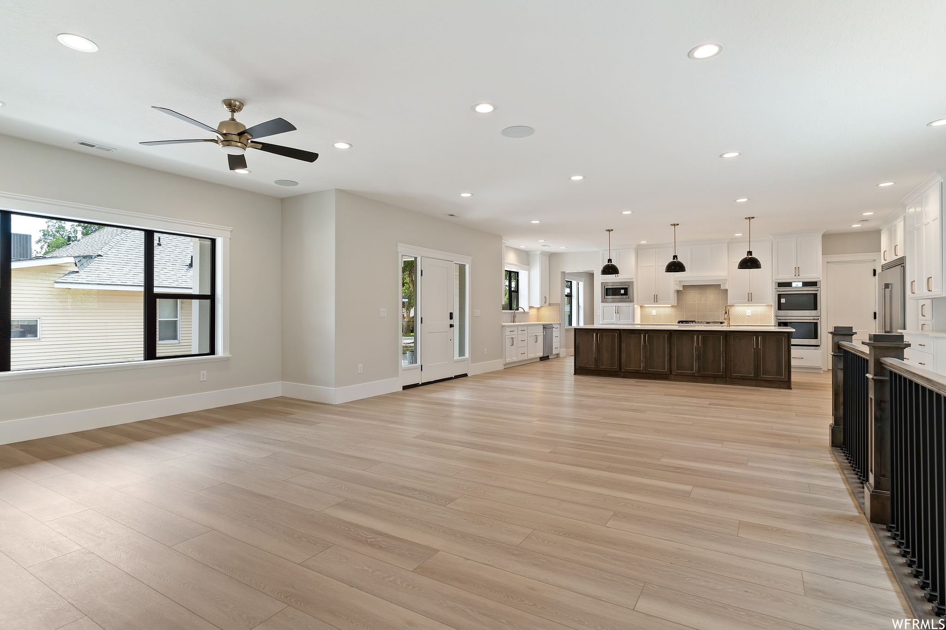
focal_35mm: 18
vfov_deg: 67.4
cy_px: 315
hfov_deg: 90.0
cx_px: 473
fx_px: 473
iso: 100
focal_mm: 18
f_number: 9
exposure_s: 1/4
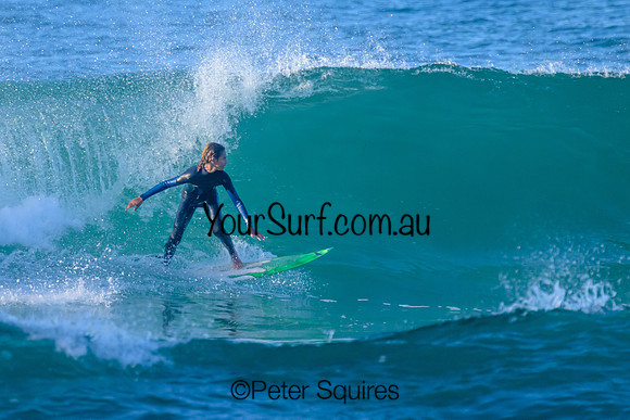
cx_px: 242
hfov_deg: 1.9
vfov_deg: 1.3
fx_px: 19051
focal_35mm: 1088
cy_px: 134
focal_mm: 800
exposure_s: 1/2000
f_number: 11
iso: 2800
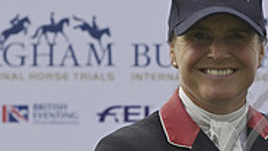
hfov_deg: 6.4
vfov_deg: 3.6
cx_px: 348
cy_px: 184
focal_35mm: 336
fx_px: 2390
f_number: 5.6
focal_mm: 102
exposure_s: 1/800
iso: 640
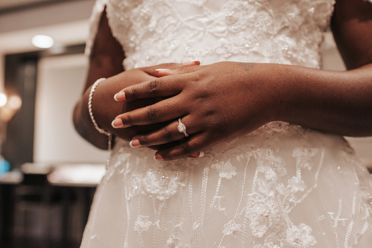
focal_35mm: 36
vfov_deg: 36.9
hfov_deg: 53.1
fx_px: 372
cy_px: 122
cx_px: 190
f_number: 3.2
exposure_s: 1/640
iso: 1000
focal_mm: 35
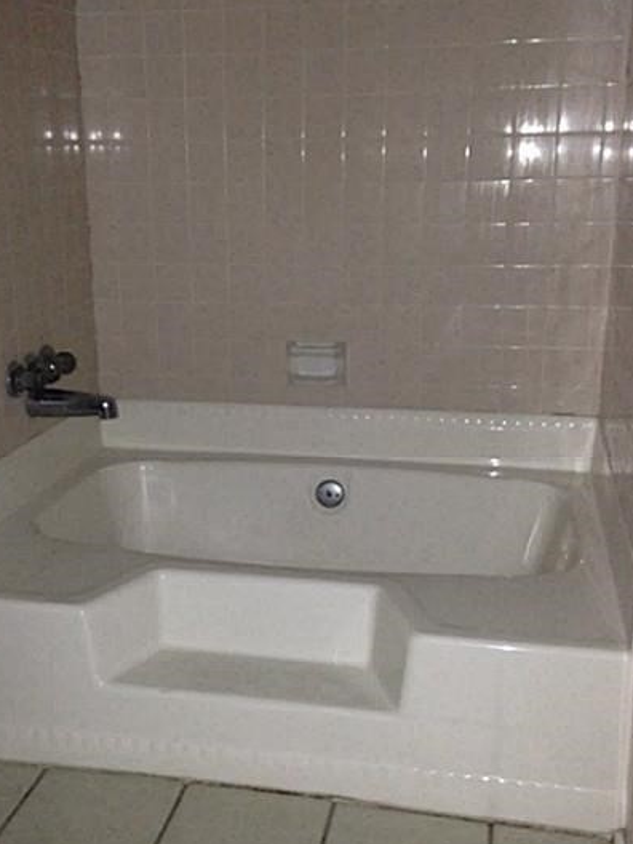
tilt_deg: -14.1
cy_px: 457
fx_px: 1170
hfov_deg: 30.2
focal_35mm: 48
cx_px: 261
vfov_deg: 39.6
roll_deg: -0.9
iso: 320
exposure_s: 1/16
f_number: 2.4
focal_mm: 4.12
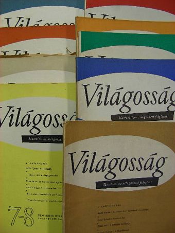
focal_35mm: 38
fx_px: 256
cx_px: 88
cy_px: 116
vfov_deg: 49.0
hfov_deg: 37.7
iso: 53
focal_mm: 6.3
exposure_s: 1/30
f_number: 3.5
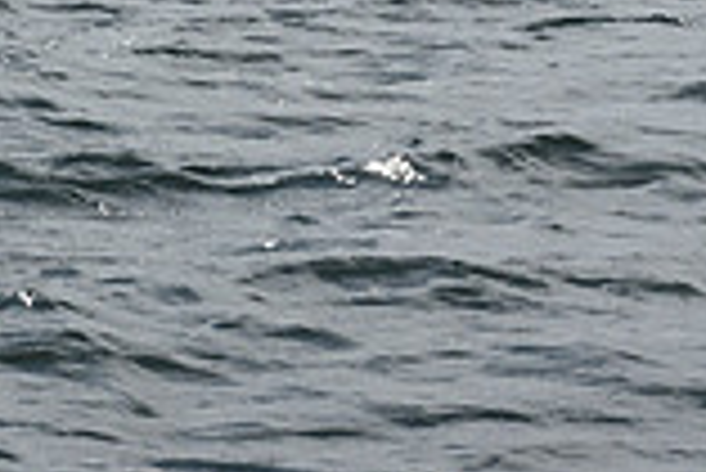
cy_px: -818
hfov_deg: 6.5
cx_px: -70
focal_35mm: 314
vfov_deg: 4.3
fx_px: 6163
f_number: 13
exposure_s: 1/1000
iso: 320
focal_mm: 85
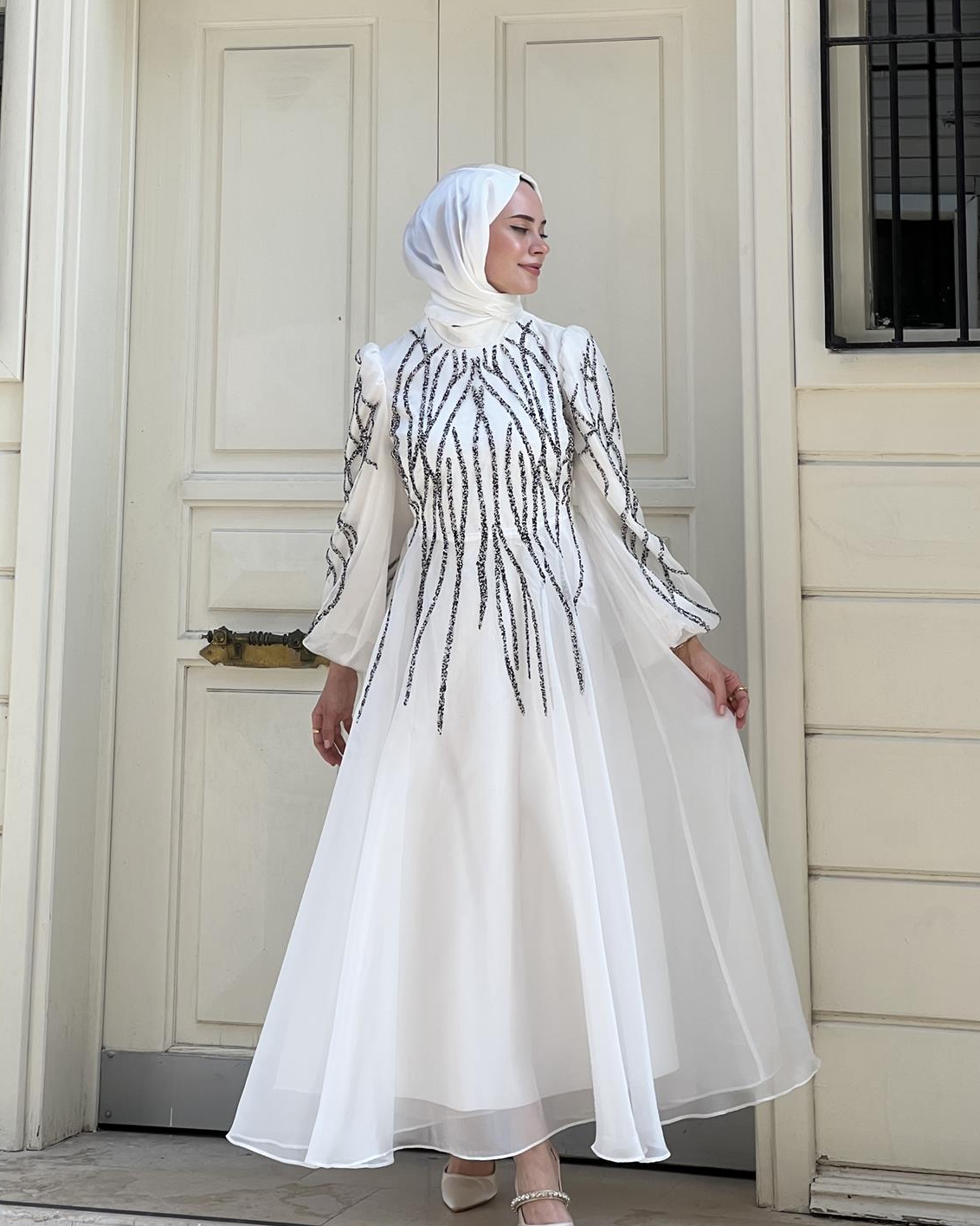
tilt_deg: -2.5
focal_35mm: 85
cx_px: 468
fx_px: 3082
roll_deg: +0.0
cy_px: 678
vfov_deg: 22.5
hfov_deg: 18.1
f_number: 2.8
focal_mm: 9
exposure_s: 1/198
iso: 32
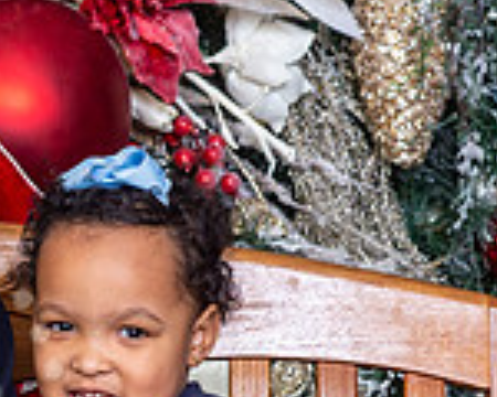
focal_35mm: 343
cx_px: -262
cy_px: 381
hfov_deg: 5.6
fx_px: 5045
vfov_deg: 4.5
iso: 400
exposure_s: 1/125
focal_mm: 85
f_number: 8
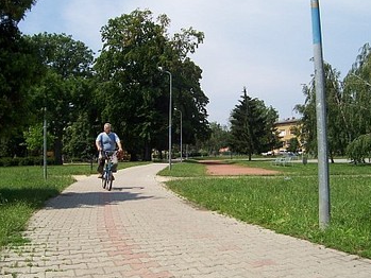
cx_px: 190
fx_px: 418
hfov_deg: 47.8
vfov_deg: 36.8
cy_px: 122
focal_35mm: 39
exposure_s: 1/500
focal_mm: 5.6
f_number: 5.6
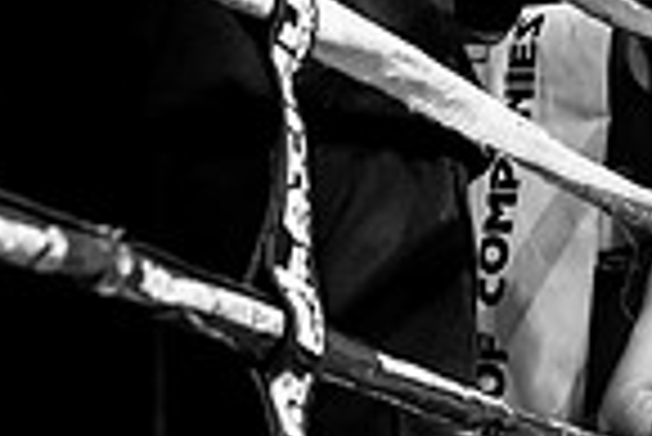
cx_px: 1057
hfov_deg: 7.2
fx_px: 5076
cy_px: 267
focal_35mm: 280
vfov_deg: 4.9
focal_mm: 70
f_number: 2.8
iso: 4000
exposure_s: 1/1000
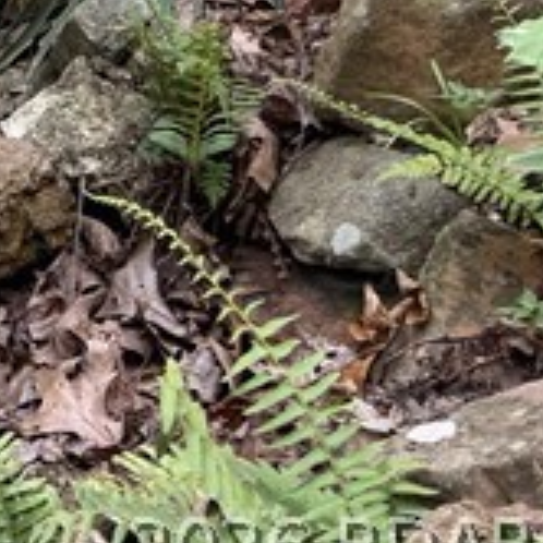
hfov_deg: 11.5
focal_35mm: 131
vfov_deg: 11.5
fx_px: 2325
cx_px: -657
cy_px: -657
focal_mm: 6.76
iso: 64
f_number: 1.78
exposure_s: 1/258
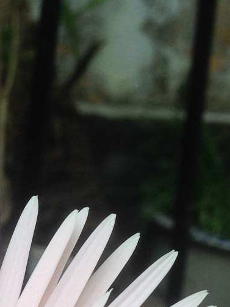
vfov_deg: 18.4
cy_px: 287
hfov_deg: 13.8
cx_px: -21
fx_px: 931
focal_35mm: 105
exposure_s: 1/304
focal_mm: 4.12
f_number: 2.4
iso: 50
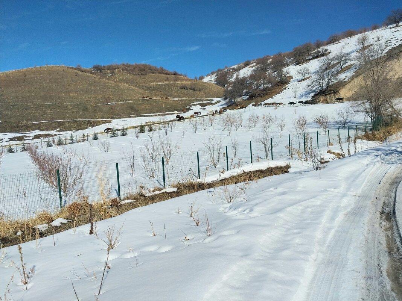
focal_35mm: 26
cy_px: 150
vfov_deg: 53.1
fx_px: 302
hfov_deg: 67.3
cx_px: 201
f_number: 1.8
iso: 20
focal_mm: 4
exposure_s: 1/2500
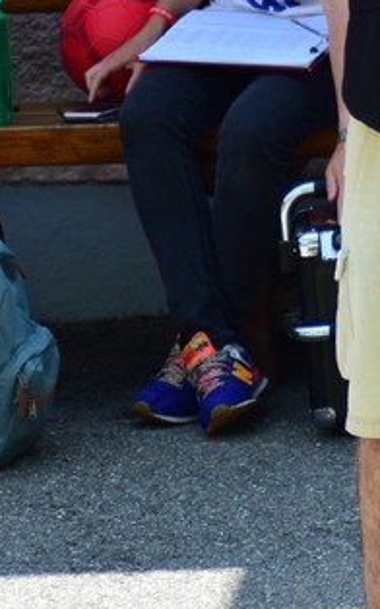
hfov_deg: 1.9
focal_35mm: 673
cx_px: 628
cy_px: -34
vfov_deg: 3.1
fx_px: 11156
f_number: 4.2
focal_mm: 135
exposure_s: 1/1000
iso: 450
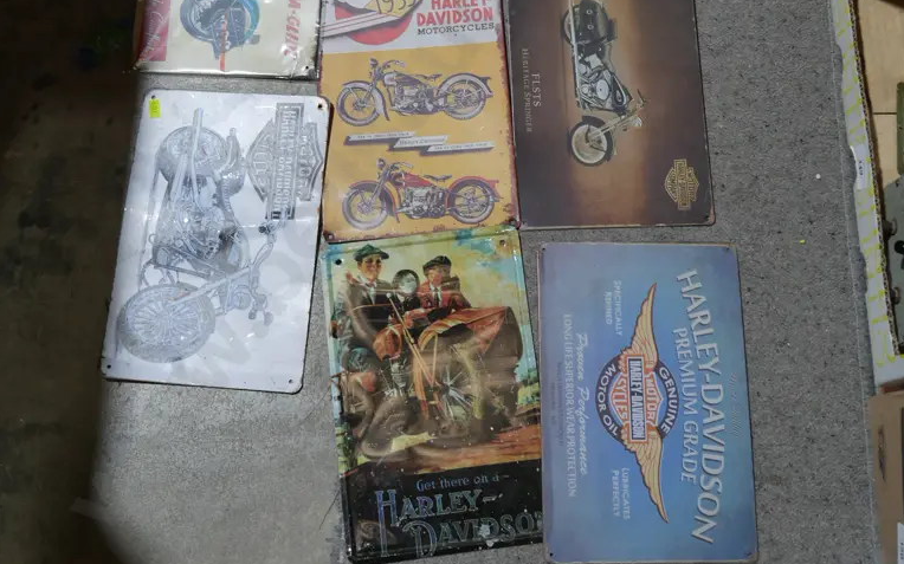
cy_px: 41
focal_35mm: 54
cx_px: 452
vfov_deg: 23.2
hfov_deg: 37.5
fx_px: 1330
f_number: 4.1
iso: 250
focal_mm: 19
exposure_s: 1/60
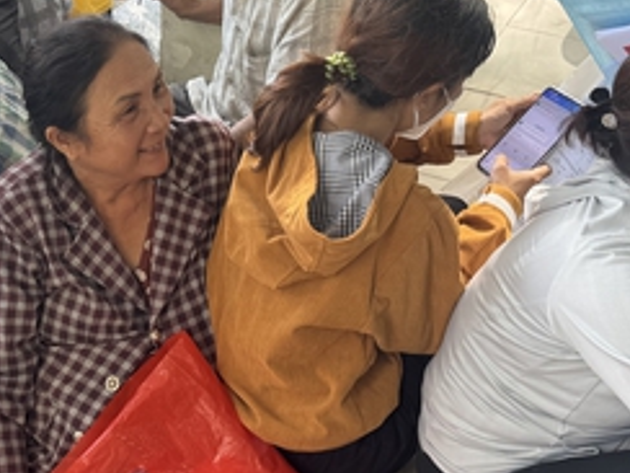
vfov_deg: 23.3
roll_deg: +1.0
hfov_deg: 29.8
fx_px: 1147
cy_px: 215
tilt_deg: -33.5
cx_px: 103
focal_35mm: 63
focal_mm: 6.76
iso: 50
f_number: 1.78
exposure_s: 1/139
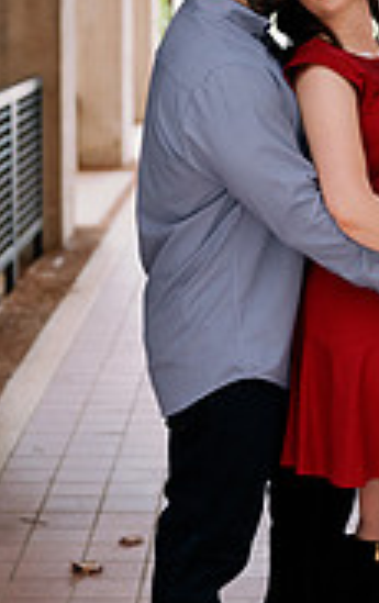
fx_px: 2058
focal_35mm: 125
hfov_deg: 10.5
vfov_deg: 16.6
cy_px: 122
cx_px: 298
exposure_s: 1/50
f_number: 2.5
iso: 1250
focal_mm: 50
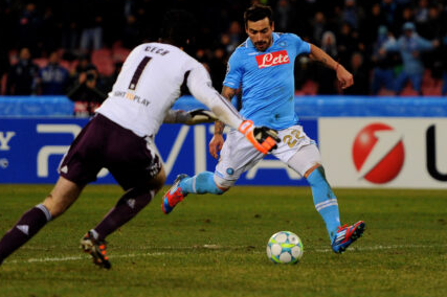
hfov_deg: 9.2
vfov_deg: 6.1
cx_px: 213
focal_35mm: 225
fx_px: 2792
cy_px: 136
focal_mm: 200
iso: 1600
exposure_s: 1/800
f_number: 2.8
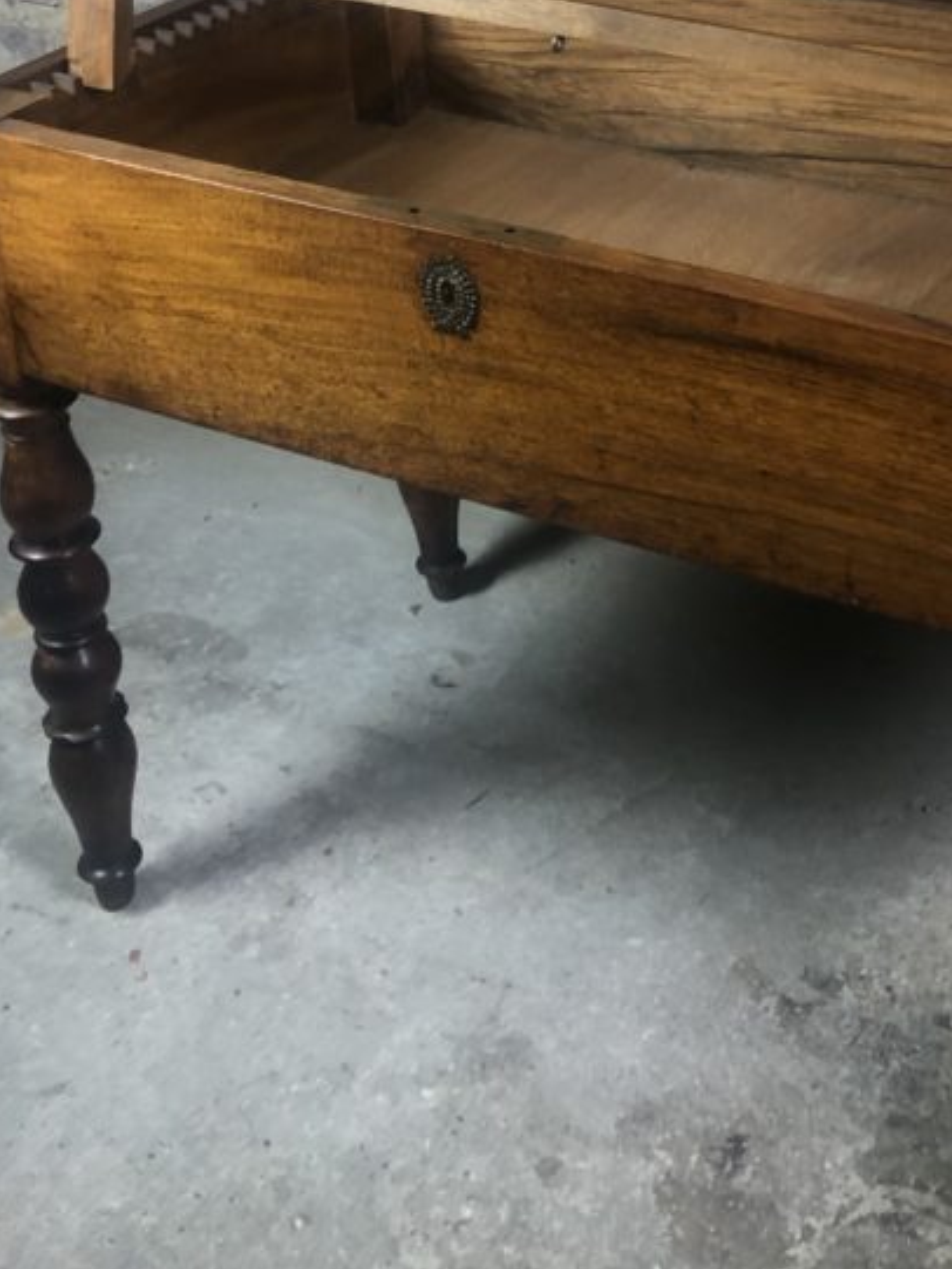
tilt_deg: -20.8
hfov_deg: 26.8
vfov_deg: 33.9
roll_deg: +1.0
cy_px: 87
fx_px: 1943
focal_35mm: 53
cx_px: 804
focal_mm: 4
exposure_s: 1/17
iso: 50
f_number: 1.8
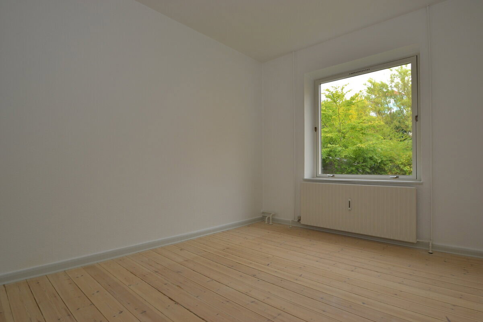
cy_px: 161
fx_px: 241
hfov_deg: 90.0
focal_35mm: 18
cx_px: 242
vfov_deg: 67.4
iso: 200
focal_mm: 12
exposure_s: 1/125
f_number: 5.6
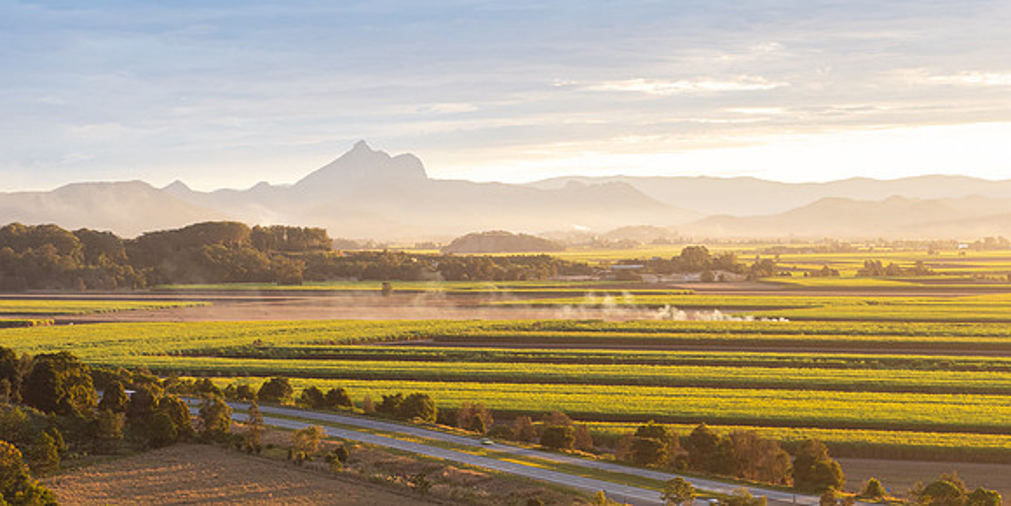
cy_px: 274
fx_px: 2347
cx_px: 505
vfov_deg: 12.3
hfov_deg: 24.3
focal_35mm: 90
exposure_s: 1/10
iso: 64
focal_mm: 40
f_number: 11
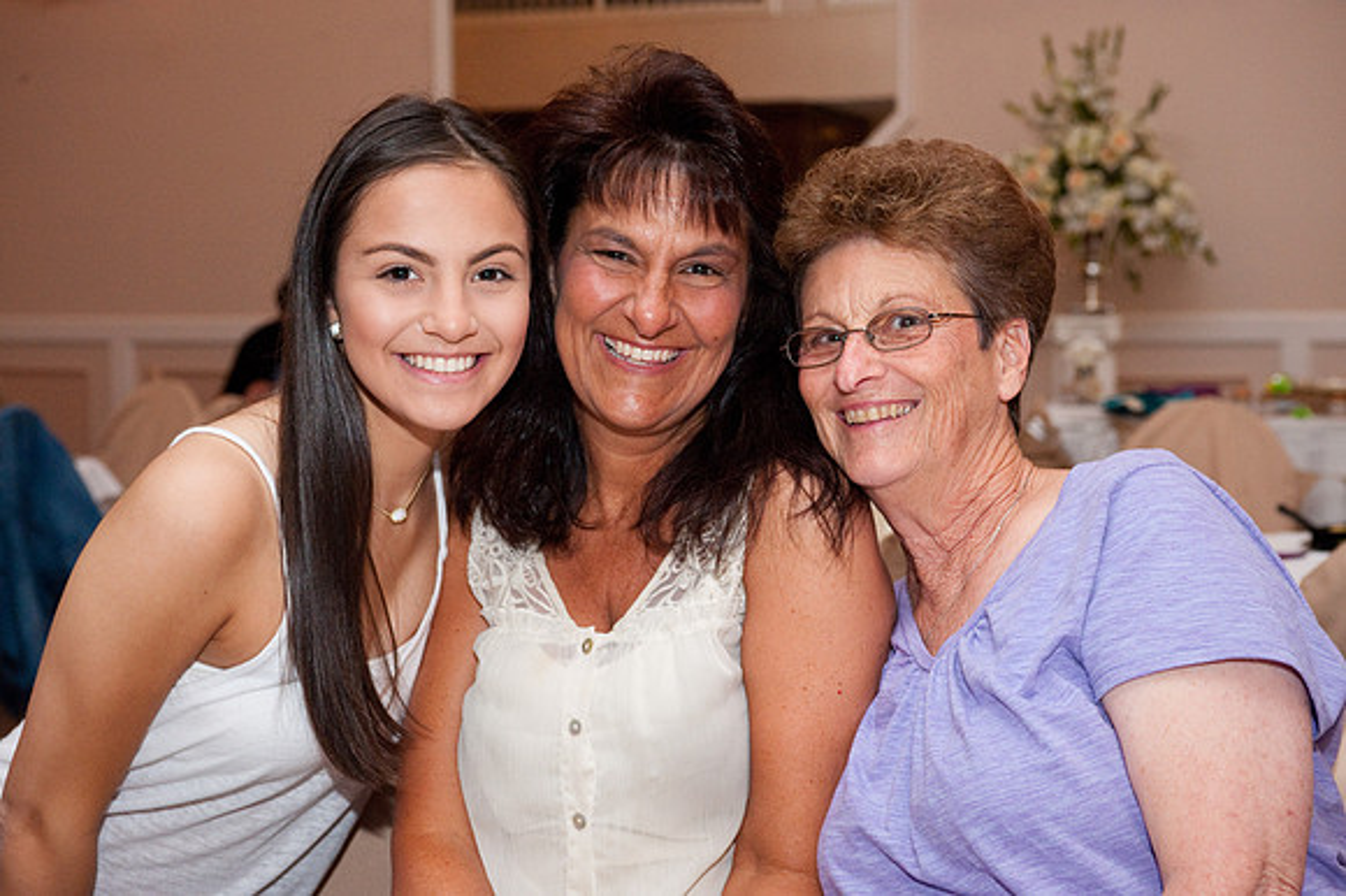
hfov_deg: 33.4
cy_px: 448
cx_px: 673
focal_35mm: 60
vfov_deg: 22.6
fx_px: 2242
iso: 3200
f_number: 5.6
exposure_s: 1/125
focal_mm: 60
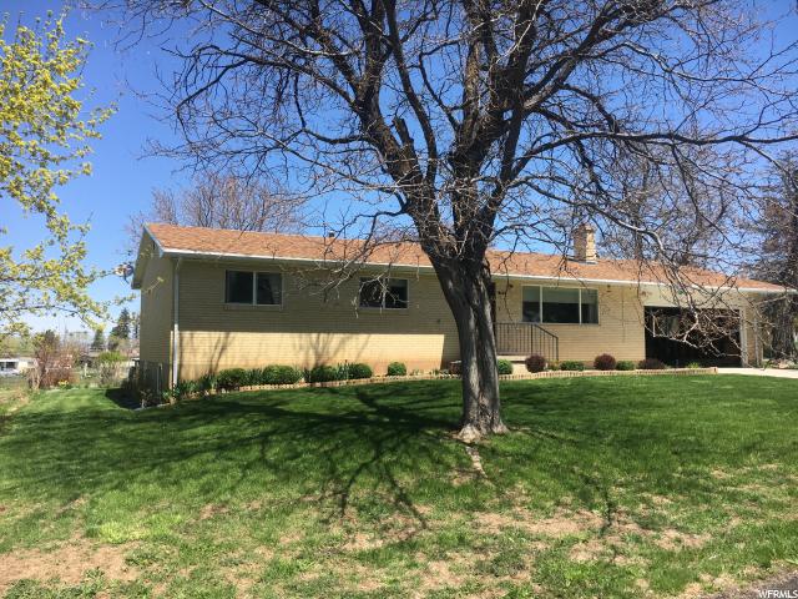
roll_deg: -0.6
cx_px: 399
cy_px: 300
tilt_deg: +5.3
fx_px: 669
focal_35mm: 29
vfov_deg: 48.2
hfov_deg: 61.7
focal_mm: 4.15
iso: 25
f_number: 2.2
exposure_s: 1/1115
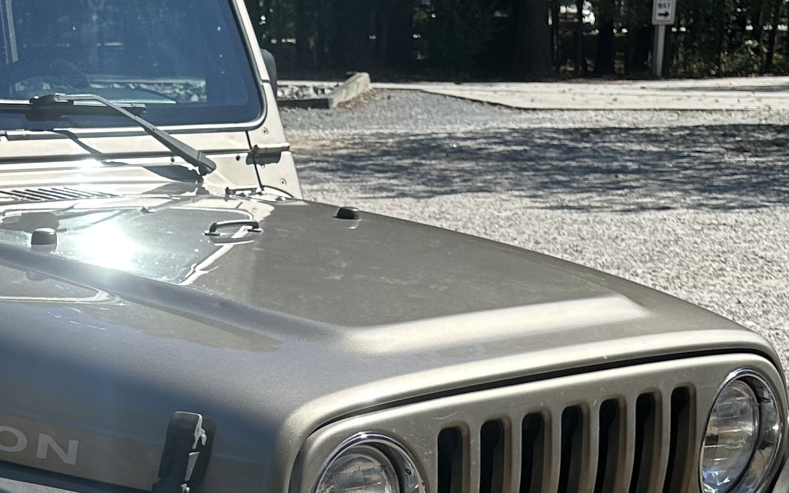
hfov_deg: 23.4
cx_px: 1
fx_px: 1827
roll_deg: +2.2
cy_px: 681
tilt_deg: -15.8
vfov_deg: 14.6
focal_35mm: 85
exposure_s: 1/2660
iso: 80
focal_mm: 6.86
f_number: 1.78
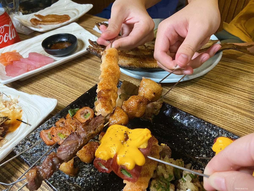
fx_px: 191
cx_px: 127
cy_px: 96
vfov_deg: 53.1
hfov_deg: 67.3
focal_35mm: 26
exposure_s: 1/60
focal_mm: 4.25
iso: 320
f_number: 1.8
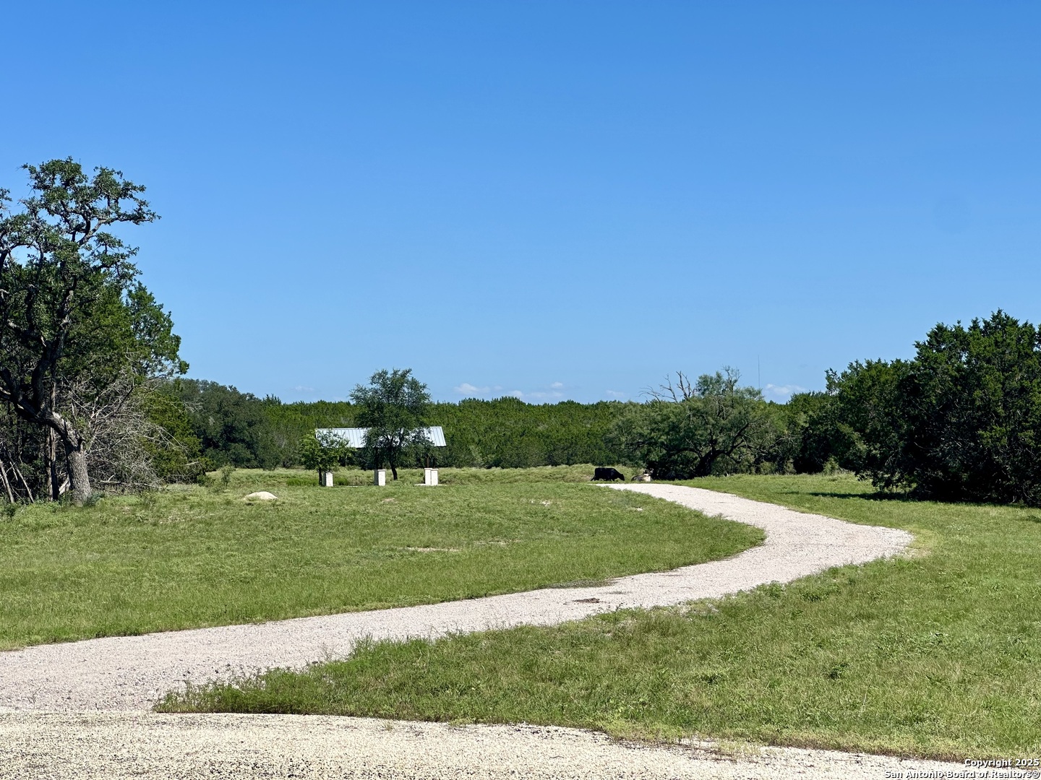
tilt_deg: +1.6
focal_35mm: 77
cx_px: 520
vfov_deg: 19.1
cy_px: 390
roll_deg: +1.0
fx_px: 2316
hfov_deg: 25.3
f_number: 2.8
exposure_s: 1/1119
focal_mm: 9
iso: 32
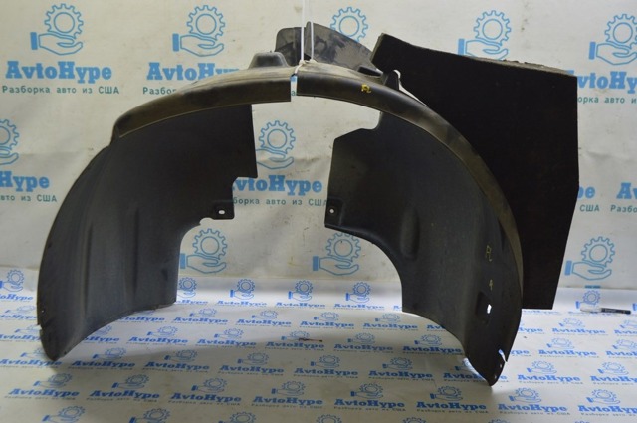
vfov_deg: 34.1
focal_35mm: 39
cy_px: 212
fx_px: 689
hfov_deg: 49.6
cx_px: 318
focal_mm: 26
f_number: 5.6
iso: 400
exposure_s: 1/25
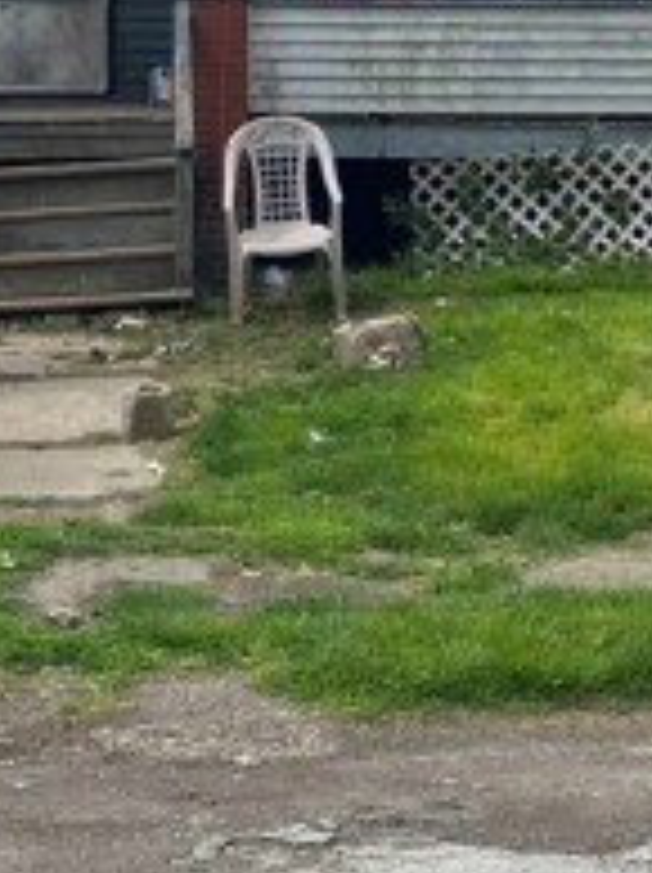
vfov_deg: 18.2
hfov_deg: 14.3
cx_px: 382
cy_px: -166
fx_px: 2592
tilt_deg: +7.6
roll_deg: +0.2
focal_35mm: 103
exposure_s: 1/3497
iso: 32
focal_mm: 4.25
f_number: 1.8
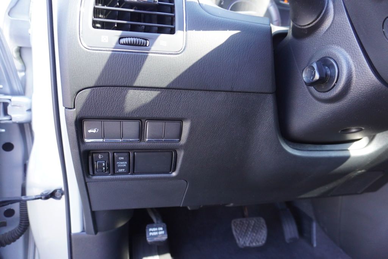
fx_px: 259
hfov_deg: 73.7
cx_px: 194
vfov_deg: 53.2
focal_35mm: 24
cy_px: 130
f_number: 4
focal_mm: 16
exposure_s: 1/60
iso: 640
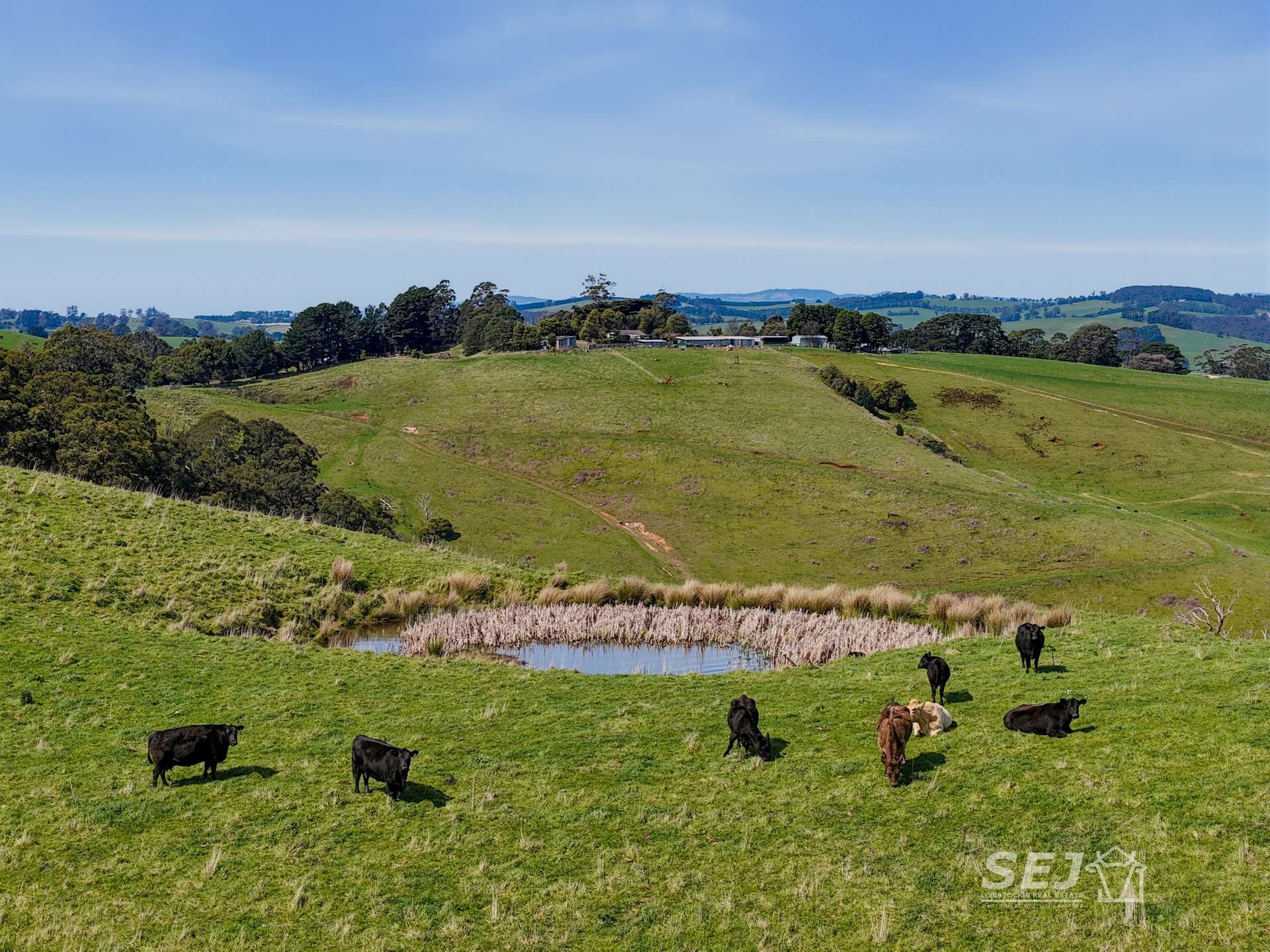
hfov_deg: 27.8
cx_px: 635
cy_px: 476
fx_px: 2568
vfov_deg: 21.0
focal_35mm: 70
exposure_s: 1/1600
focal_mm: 19.4
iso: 125
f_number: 2.8
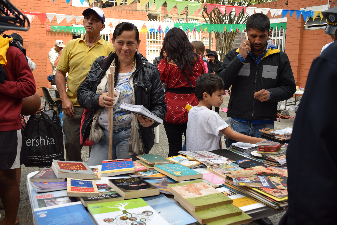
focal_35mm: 33
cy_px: 112
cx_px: 168
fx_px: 309
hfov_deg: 57.2
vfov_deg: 40.0
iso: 200
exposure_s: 1/160
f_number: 6.3
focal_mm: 22
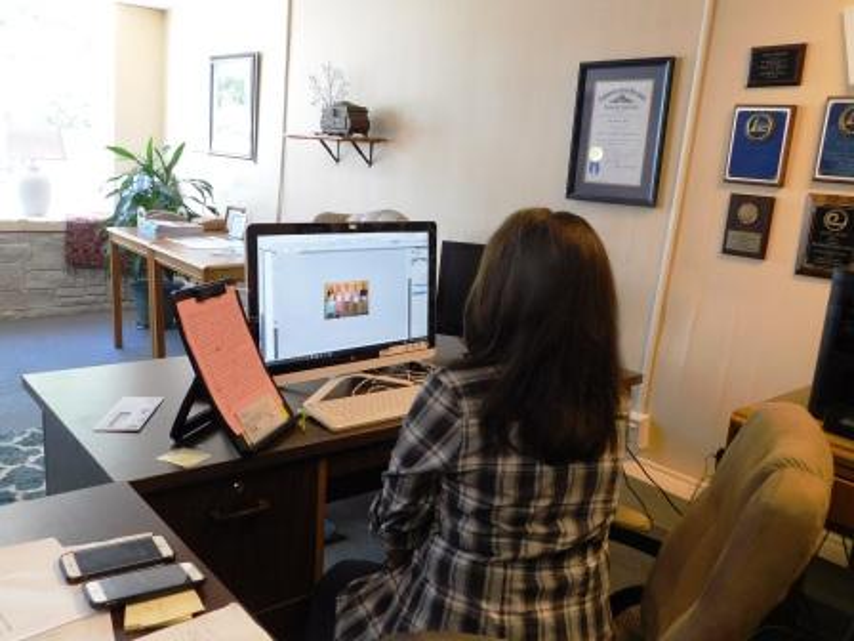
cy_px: 320
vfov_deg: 46.8
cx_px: 427
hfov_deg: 60.0
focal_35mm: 30
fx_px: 740
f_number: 3.2
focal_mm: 5.3
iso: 220
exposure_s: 1/30
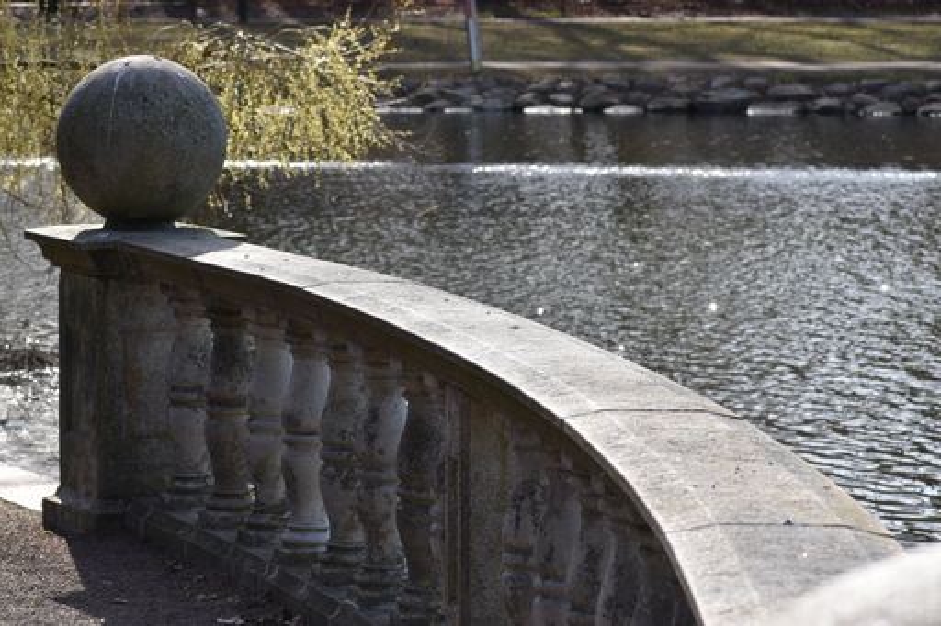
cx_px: 470
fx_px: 4115
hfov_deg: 13.0
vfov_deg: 8.7
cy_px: 313
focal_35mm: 158
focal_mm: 105
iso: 250
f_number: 8
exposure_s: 1/250
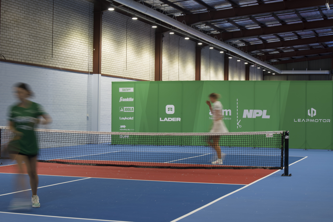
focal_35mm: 70
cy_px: 111
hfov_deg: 28.8
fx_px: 647
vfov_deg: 19.5
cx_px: 166
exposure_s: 1/6
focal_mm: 70
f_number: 10
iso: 100
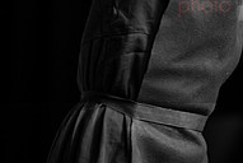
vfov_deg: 2.4
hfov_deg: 3.6
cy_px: -40
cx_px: 298
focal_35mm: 564
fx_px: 3813
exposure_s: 1/100
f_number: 2.8
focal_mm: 186
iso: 2000
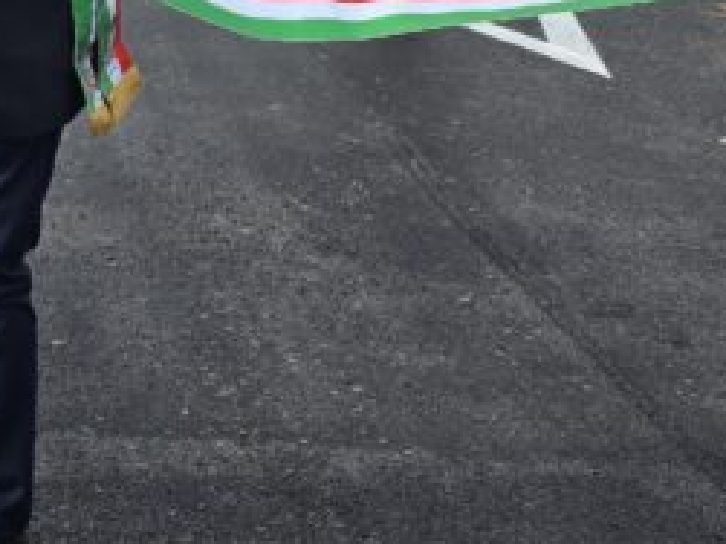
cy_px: -281
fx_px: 1971
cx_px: -318
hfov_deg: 18.7
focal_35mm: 94
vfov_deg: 14.6
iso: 80
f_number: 1.7
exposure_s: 1/3042
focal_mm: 6.3
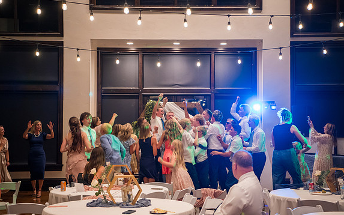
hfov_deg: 30.6
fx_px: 628
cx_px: 174
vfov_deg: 19.4
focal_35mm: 67
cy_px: 101
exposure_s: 1/125
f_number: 2.8
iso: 4000
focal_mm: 65
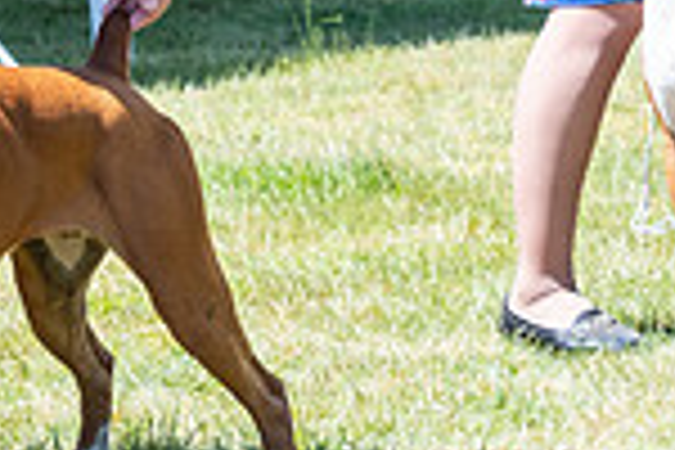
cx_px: -220
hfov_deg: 7.5
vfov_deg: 5.0
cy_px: -133
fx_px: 5081
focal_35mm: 271
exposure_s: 1/640
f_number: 6.3
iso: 500
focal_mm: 70
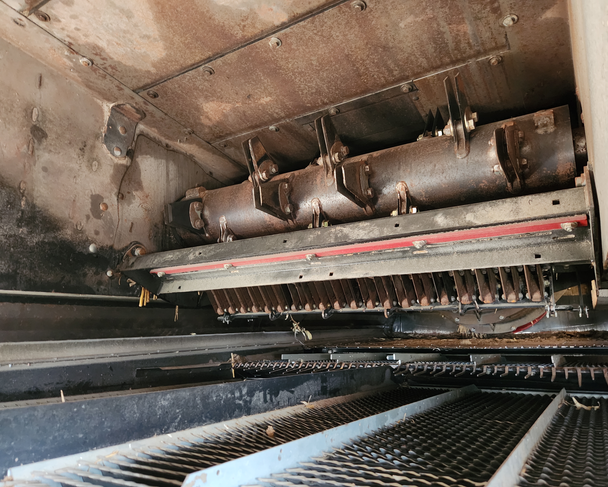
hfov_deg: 70.3
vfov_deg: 58.8
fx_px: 432
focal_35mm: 24
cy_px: 243
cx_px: 303
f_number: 1.8
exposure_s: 1/24
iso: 1000
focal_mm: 5.4
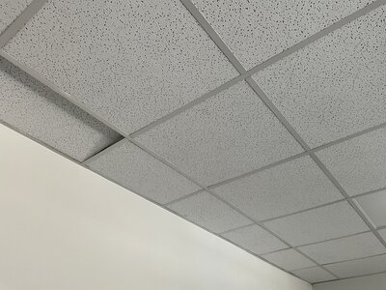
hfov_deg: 61.7
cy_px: 145
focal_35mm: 29
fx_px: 323
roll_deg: -0.1
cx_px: 193
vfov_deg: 48.2
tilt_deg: +36.9
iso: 80
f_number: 1.8
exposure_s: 1/60
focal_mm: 3
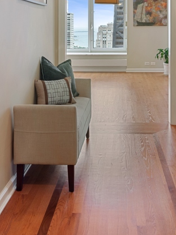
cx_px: 112
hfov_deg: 32.0
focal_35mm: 45
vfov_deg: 38.6
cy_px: 15
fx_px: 305
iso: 200
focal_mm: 12
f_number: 8
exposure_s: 1/3
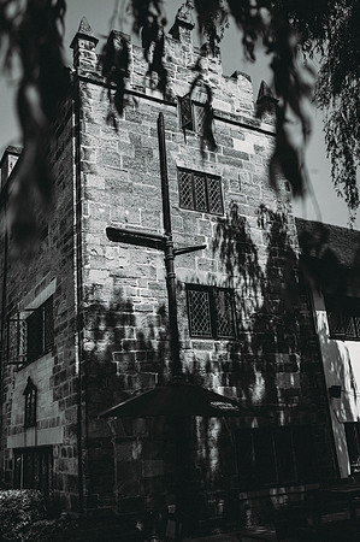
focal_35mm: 35
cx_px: 180
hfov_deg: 37.8
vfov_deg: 54.5
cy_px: 271
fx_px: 526
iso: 100
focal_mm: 35
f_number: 2.5
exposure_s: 1/2000
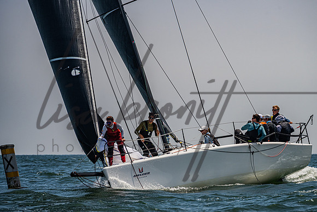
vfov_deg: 3.9
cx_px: 193
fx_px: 3071
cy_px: 88
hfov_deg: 5.9
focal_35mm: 349
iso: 400
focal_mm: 280
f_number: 8
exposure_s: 1/3200
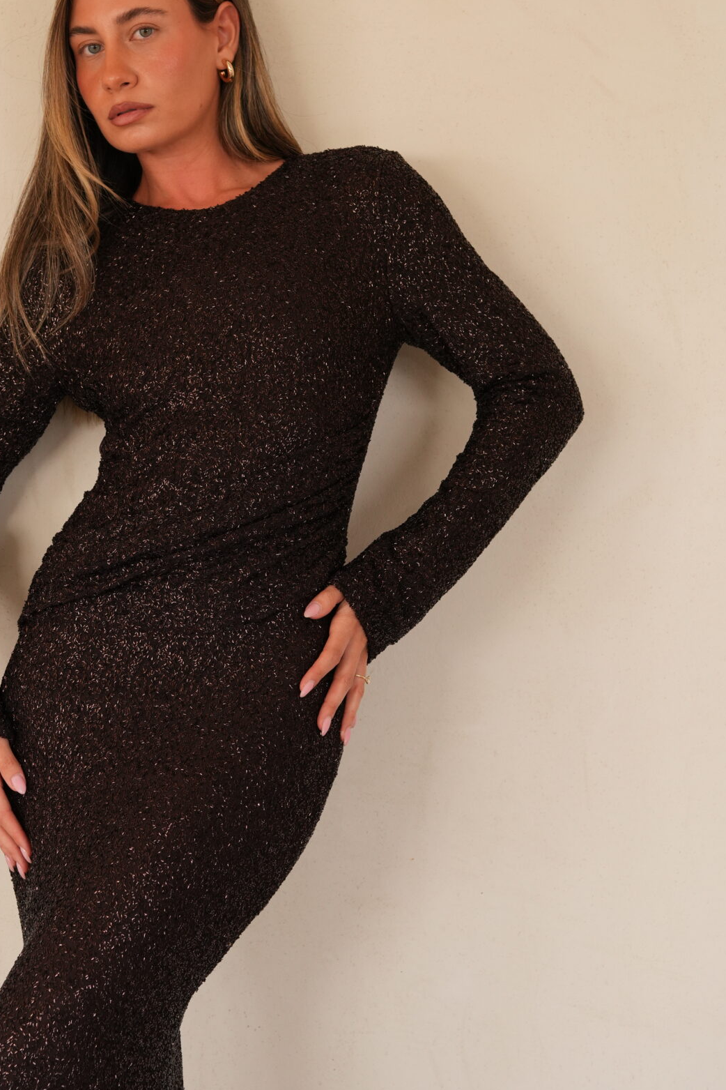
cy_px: 439
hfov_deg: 14.3
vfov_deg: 21.4
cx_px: 154
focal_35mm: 95
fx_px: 2883
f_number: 4.5
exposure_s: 1/80
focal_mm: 58.2
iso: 500
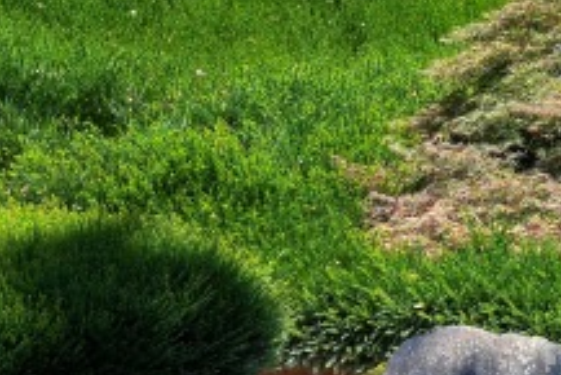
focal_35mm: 243
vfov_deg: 5.5
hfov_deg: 8.1
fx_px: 3789
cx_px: 1140
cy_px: -357
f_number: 9
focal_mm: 44
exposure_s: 1/125
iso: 200
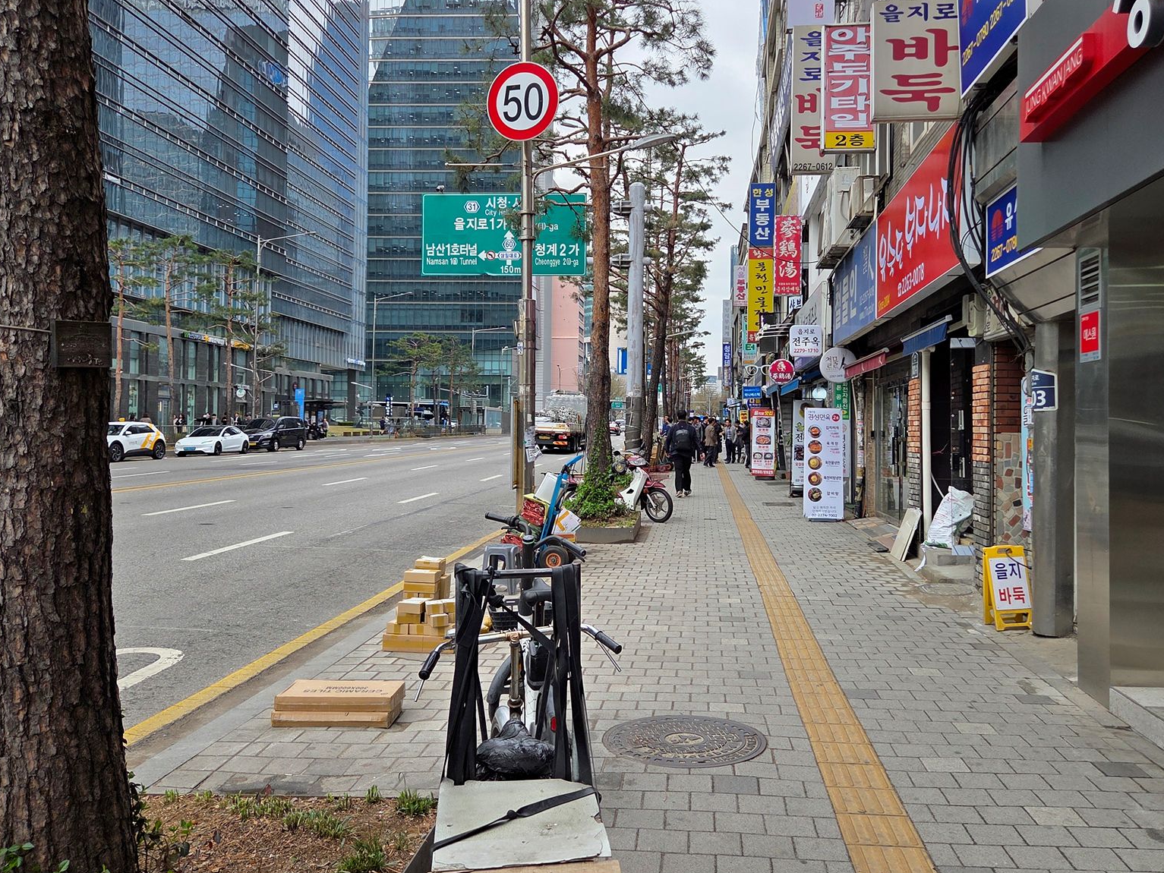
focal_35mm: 30
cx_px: 654
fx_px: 1009
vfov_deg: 46.7
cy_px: 394
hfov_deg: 59.8
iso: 80
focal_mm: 5.4
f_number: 1.8
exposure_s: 1/3390
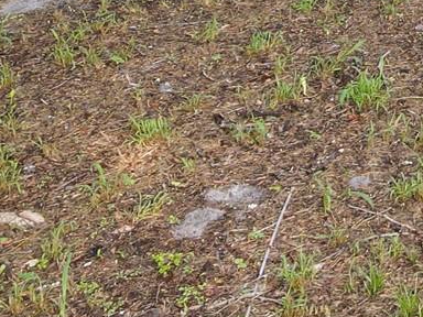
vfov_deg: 13.2
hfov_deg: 16.8
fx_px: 1222
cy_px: -264
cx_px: 723
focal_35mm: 100
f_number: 2.8
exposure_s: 1/30
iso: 100
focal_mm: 4.5
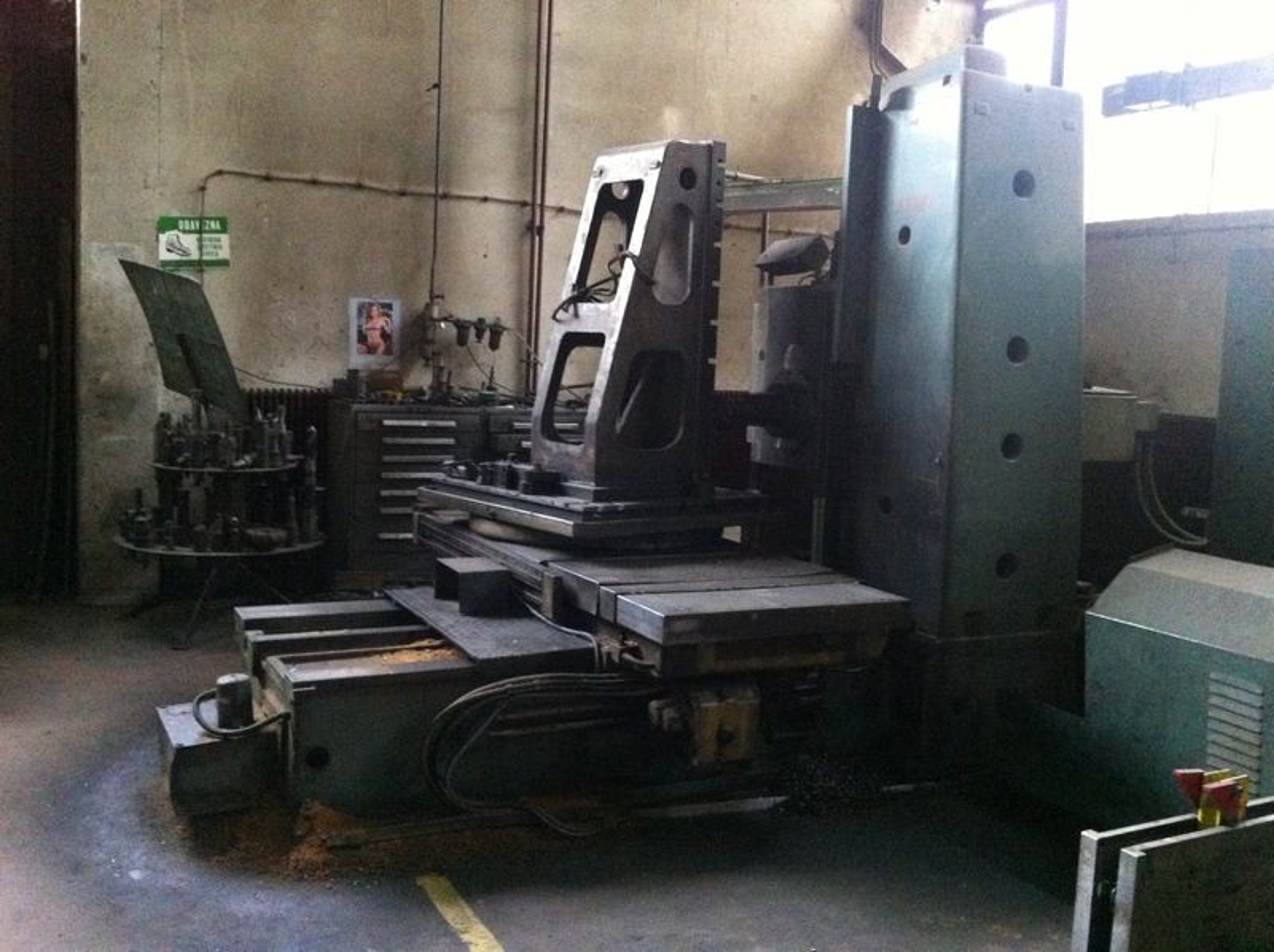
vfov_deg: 40.6
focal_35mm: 35
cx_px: 637
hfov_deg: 52.7
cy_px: 476
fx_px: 1287
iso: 1000
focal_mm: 3.85
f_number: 2.8
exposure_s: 1/17
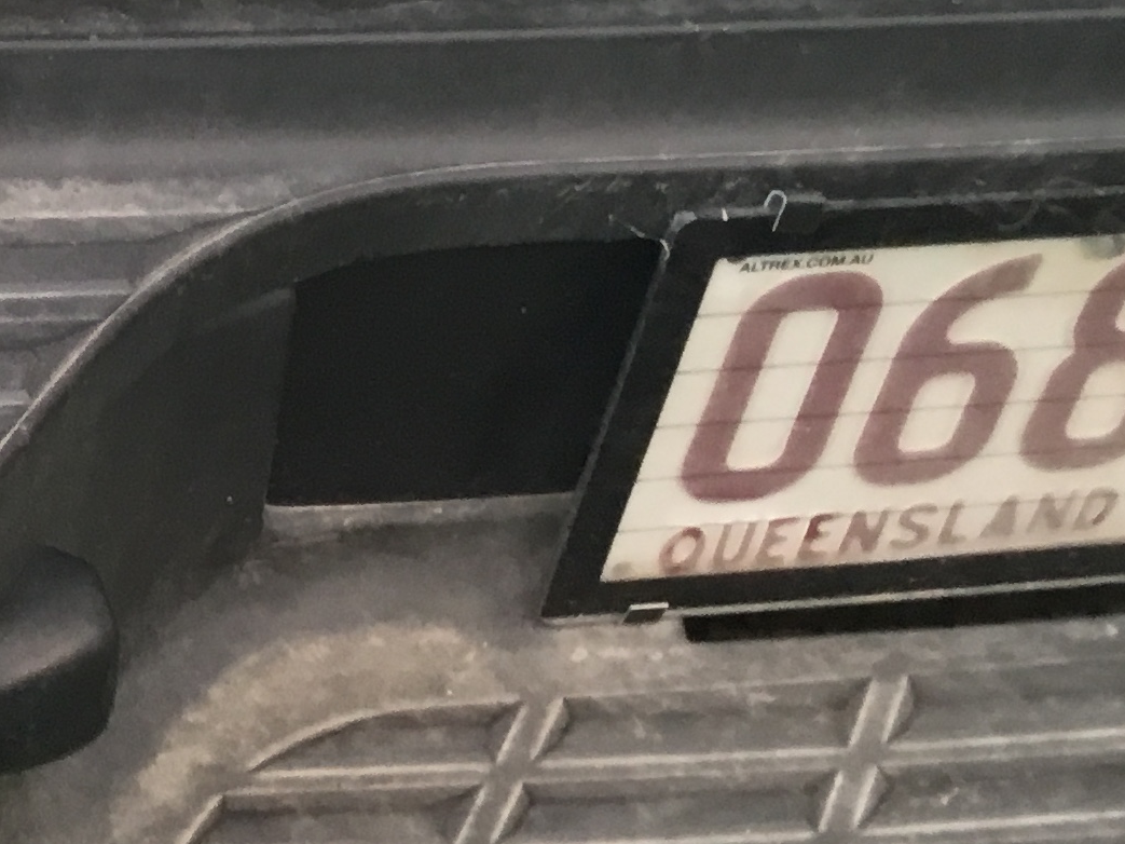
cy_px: 160
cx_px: -524
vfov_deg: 15.1
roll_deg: -0.3
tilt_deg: -35.8
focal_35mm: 97
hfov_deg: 18.2
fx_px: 3152
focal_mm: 3.3
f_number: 2.4
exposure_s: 1/33
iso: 100
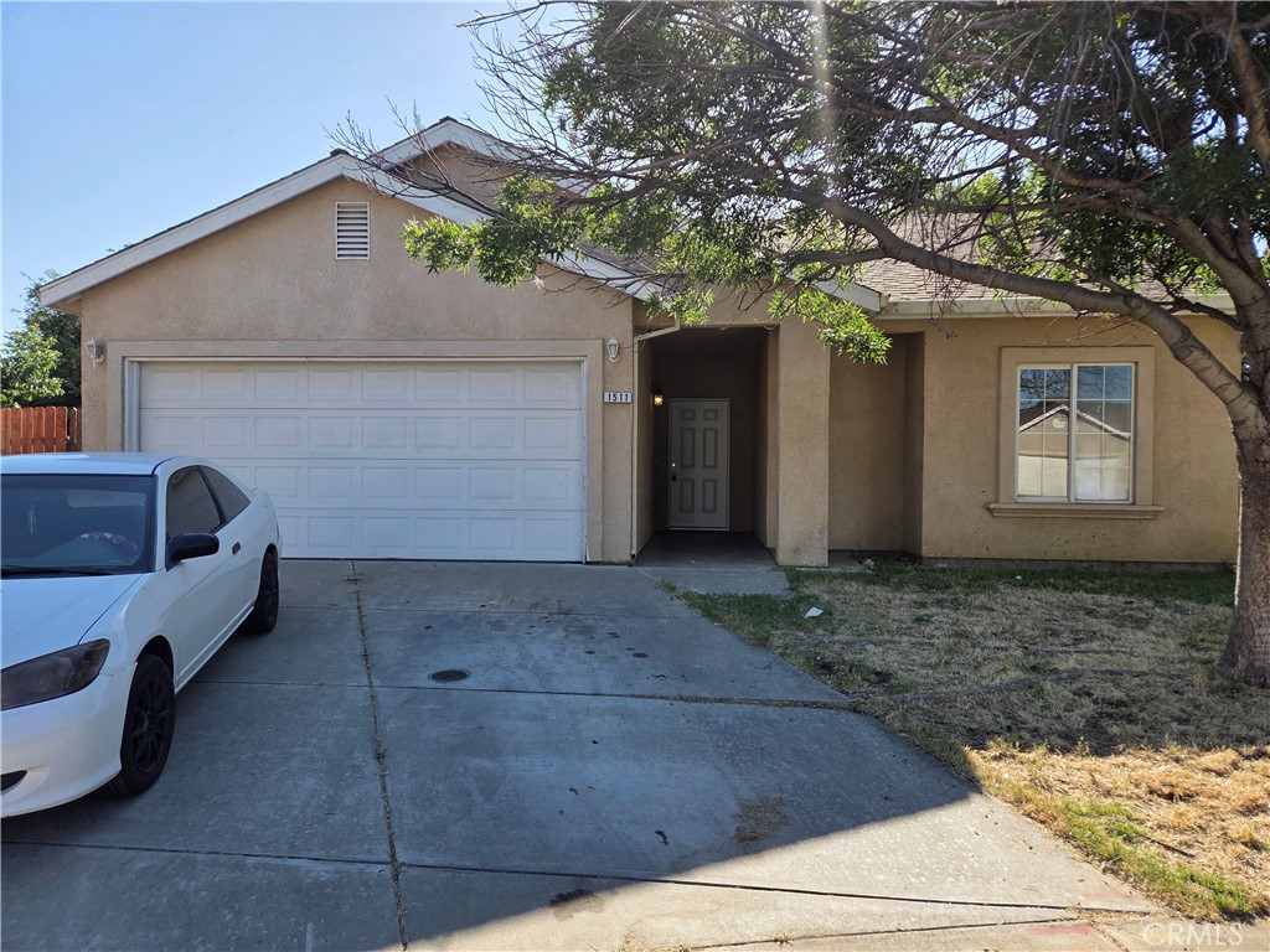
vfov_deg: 58.9
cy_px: 476
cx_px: 635
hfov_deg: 73.9
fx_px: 844
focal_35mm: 23
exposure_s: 1/2210
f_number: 1.8
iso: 80
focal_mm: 5.4
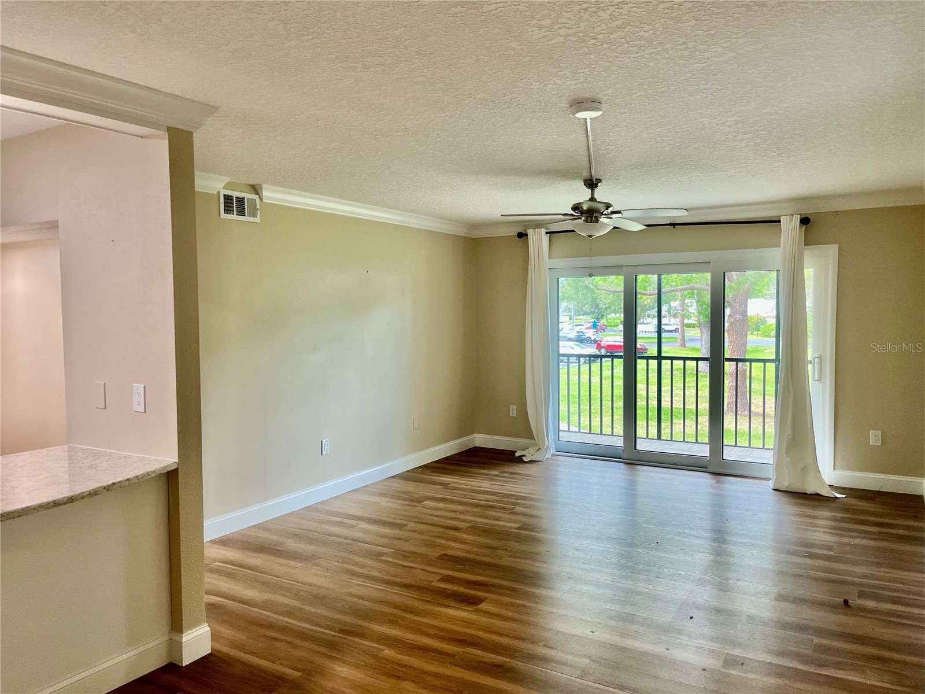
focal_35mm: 26
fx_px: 695
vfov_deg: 53.1
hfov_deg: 67.3
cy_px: 347
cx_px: 462
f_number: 1.6
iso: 80
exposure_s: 1/60
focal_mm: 5.1
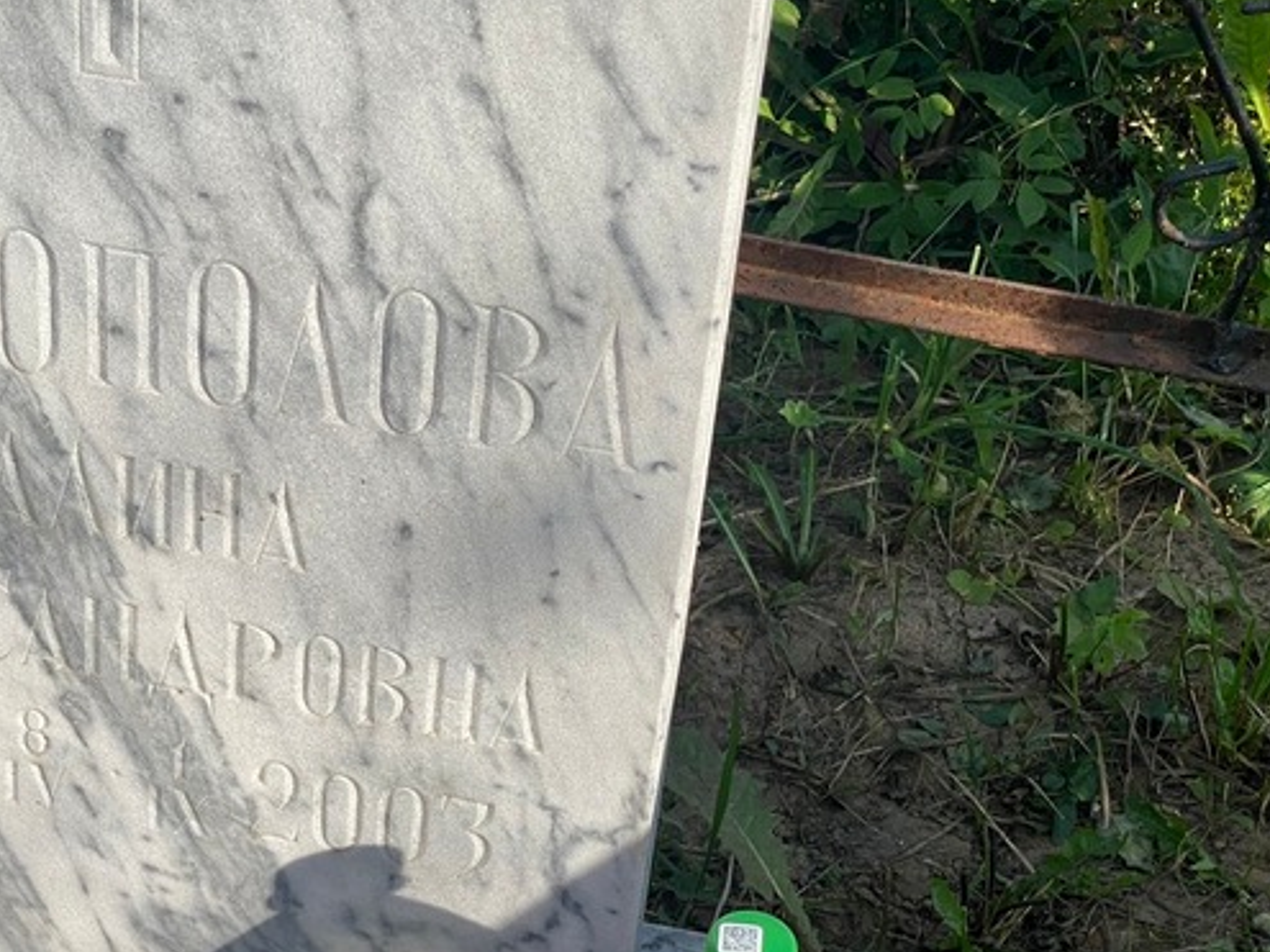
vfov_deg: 17.5
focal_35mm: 84
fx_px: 3081
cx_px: 308
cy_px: 580
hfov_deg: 23.0
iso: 20
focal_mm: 6
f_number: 2
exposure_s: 1/1199
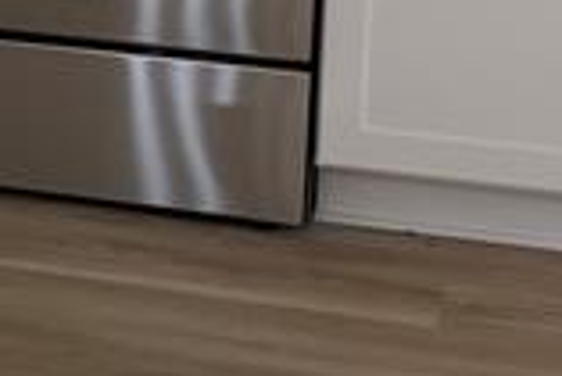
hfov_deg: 11.9
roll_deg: +0.3
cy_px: -122
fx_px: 2547
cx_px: -344
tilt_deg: -13.8
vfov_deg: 8.3
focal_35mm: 163
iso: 160
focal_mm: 6.76
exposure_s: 1/120
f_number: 1.78
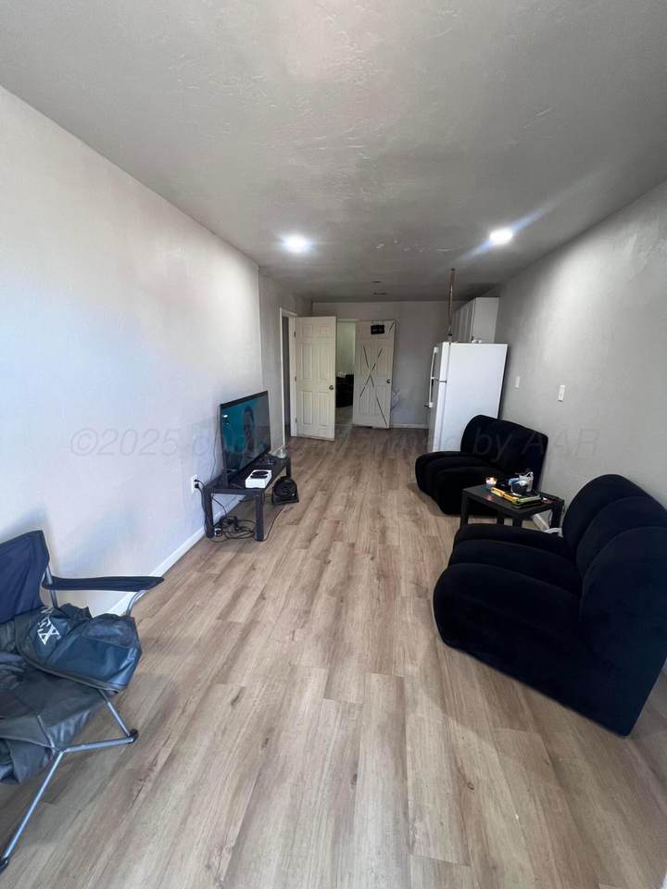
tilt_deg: -14.3
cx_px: 334
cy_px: 444
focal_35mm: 13
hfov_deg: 89.9
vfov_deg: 106.2
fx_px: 334
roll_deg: +0.3
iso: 200
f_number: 1.8
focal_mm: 1.57
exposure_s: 1/60
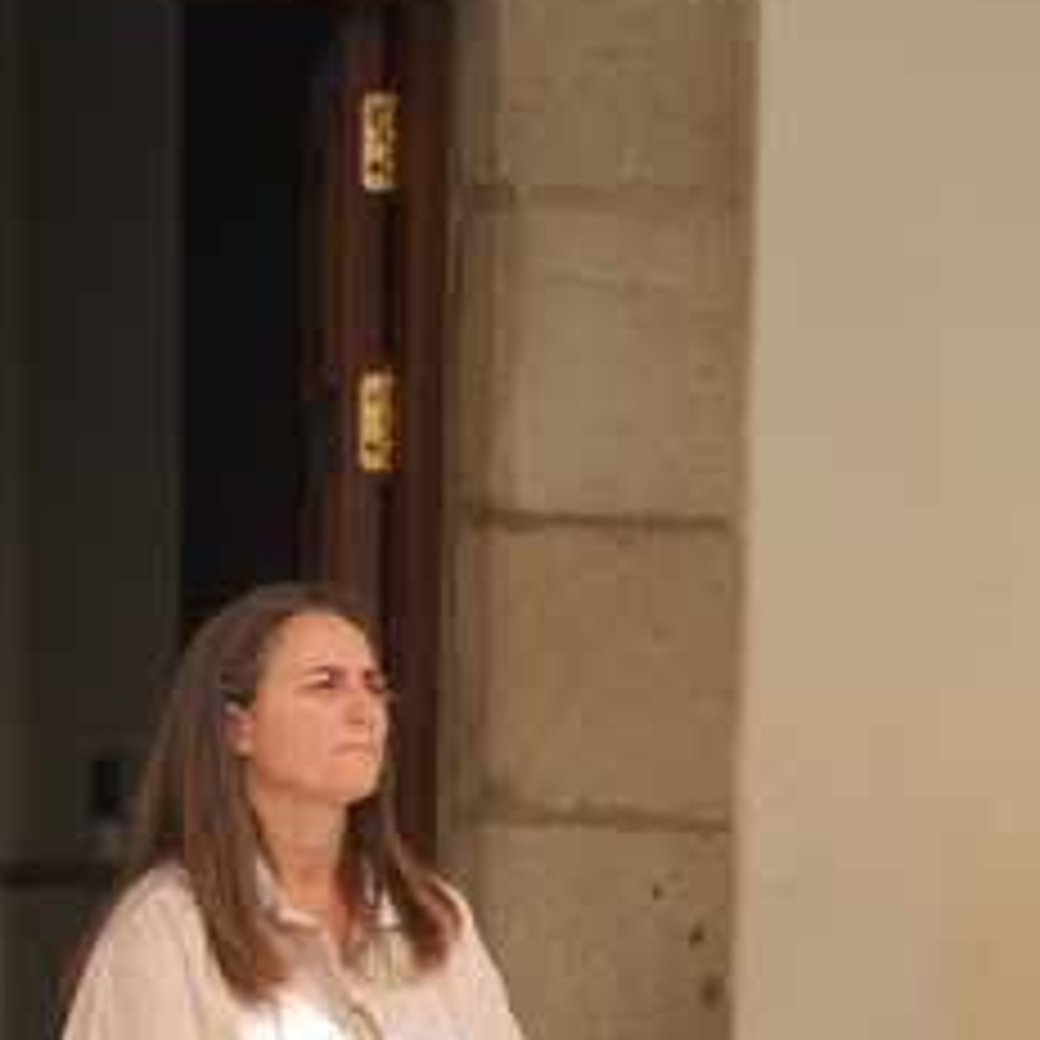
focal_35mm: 171
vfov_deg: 10.1
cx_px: 1049
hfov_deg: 10.1
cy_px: 1096
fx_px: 5812
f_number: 4
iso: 100
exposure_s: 1/200
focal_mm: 58
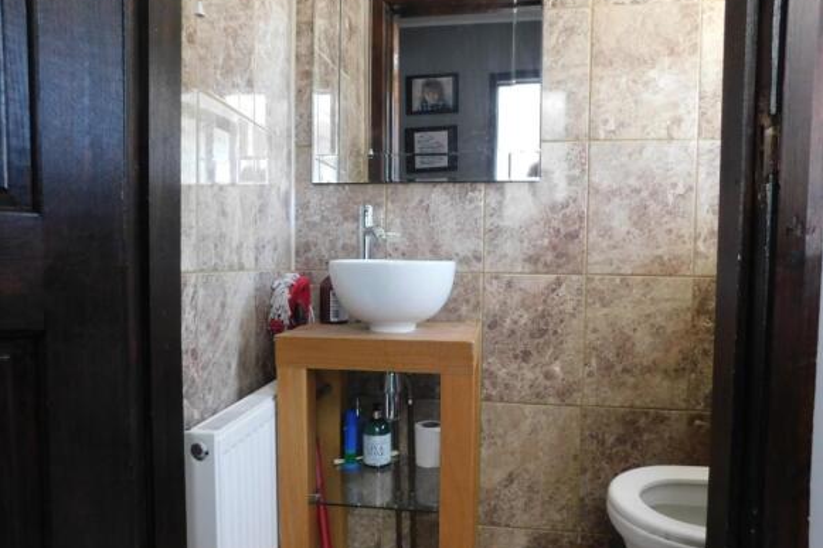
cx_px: 412
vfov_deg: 53.1
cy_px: 288
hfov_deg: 73.8
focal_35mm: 24
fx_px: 548
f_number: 3
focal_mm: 4
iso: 400
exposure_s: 1/25
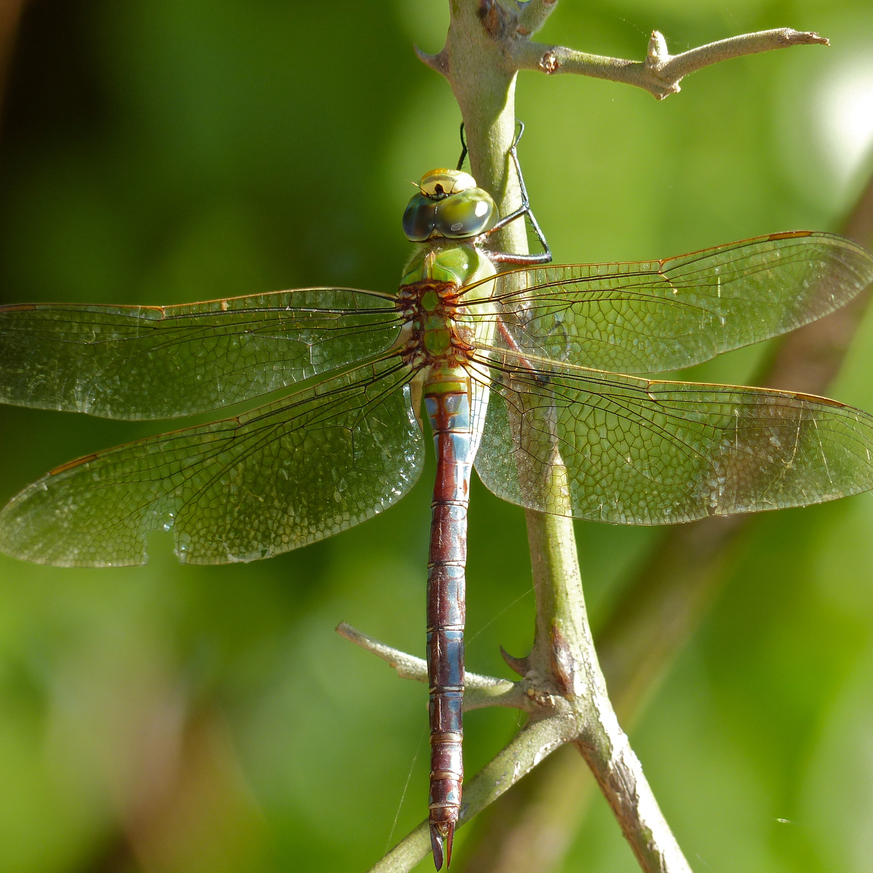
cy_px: 453
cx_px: 476
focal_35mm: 742
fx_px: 21171
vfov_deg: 2.4
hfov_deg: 2.4
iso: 100
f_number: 4
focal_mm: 108
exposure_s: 1/200
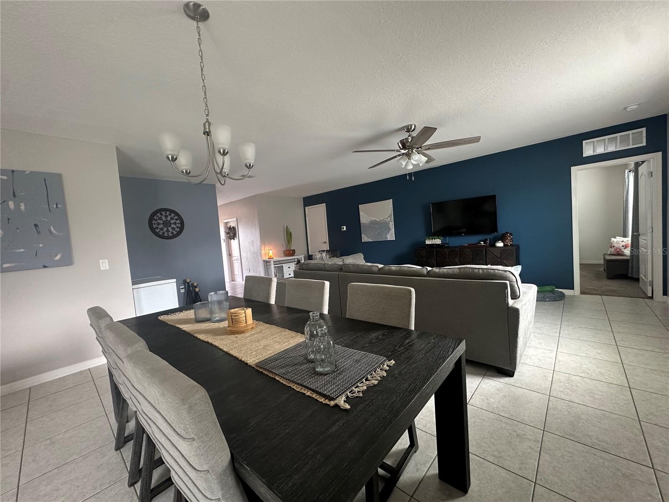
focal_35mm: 14
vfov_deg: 85.7
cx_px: 334
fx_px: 271
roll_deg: +4.7
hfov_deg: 102.1
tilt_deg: -2.4
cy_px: 251
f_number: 2.2
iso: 250
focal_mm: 2.22
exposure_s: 1/60
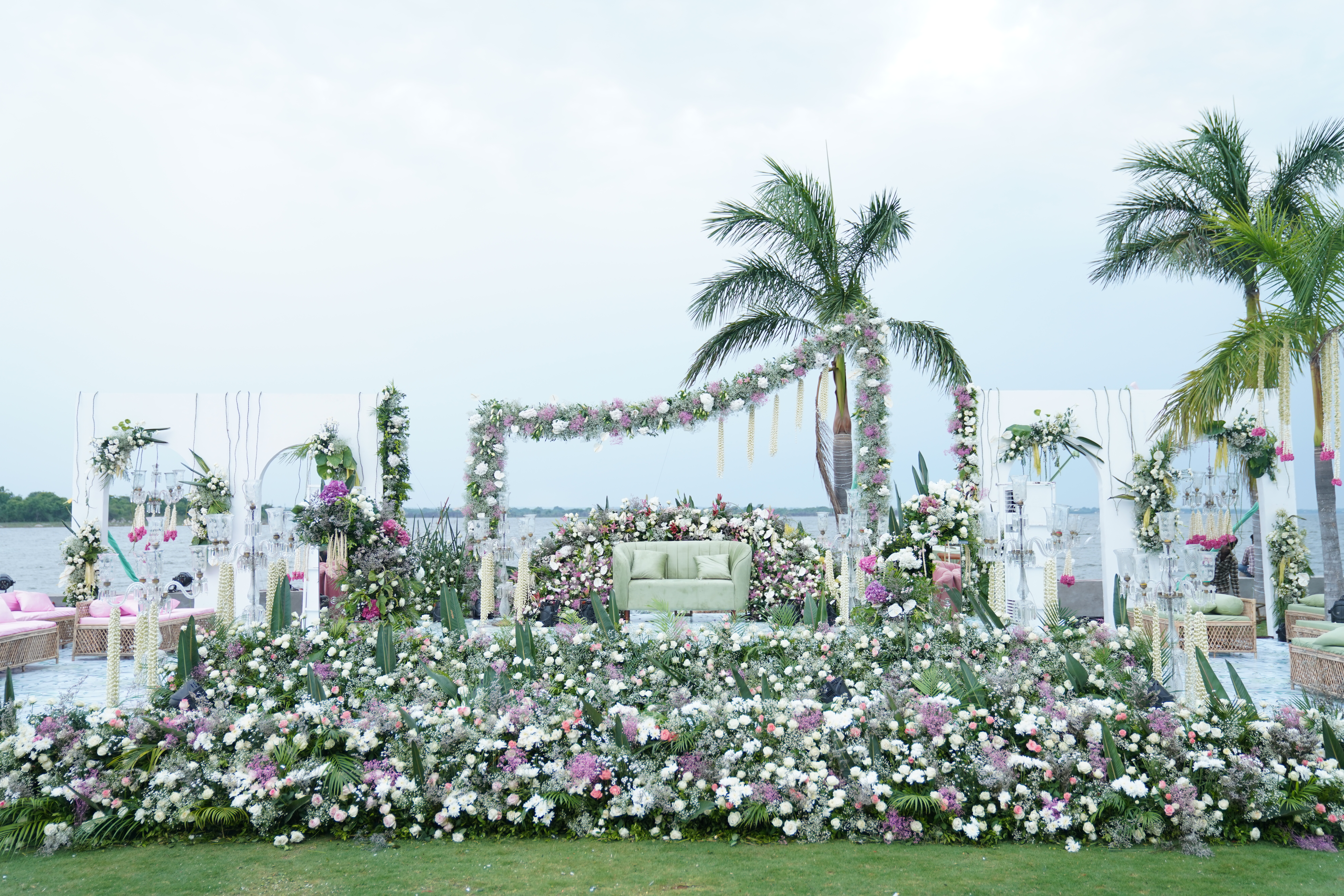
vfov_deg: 38.9
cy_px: 448
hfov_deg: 55.8
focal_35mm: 34
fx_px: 1269
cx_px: 672
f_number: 2.8
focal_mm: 34
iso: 500
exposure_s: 1/400
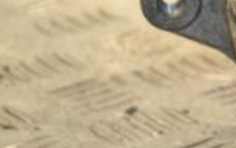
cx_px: 406
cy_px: -46
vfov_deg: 5.1
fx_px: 1660
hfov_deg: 7.9
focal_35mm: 258
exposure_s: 1/60
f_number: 5.3
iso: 560
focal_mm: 48
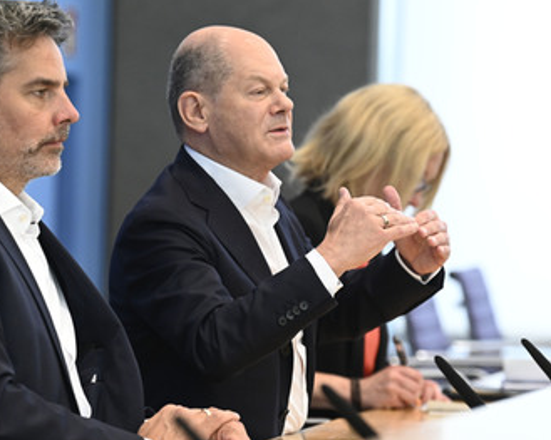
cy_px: 216
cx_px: 207
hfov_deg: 7.5
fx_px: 4190
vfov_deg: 6.0
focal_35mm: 257
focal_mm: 200
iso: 4000
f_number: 4.5
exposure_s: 1/1000
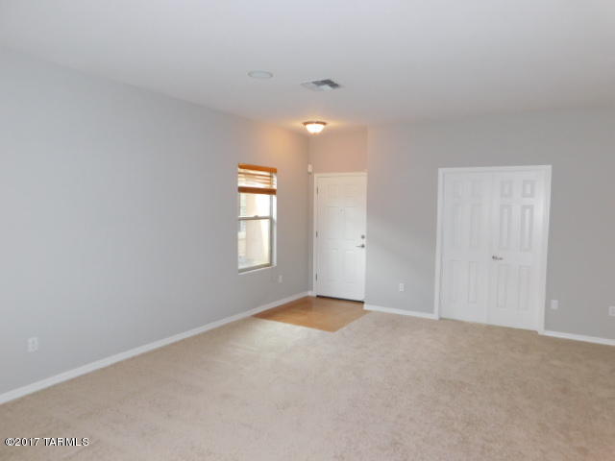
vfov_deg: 58.9
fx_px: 409
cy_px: 230
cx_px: 308
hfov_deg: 73.9
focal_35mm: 23
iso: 200
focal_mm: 4
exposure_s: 1/30
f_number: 3
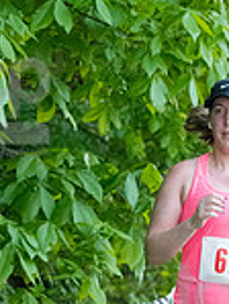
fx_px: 5743
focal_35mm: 652
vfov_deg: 3.0
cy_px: 318
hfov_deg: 2.3
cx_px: 226
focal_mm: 150
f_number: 5.6
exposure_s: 1/1600
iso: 4000
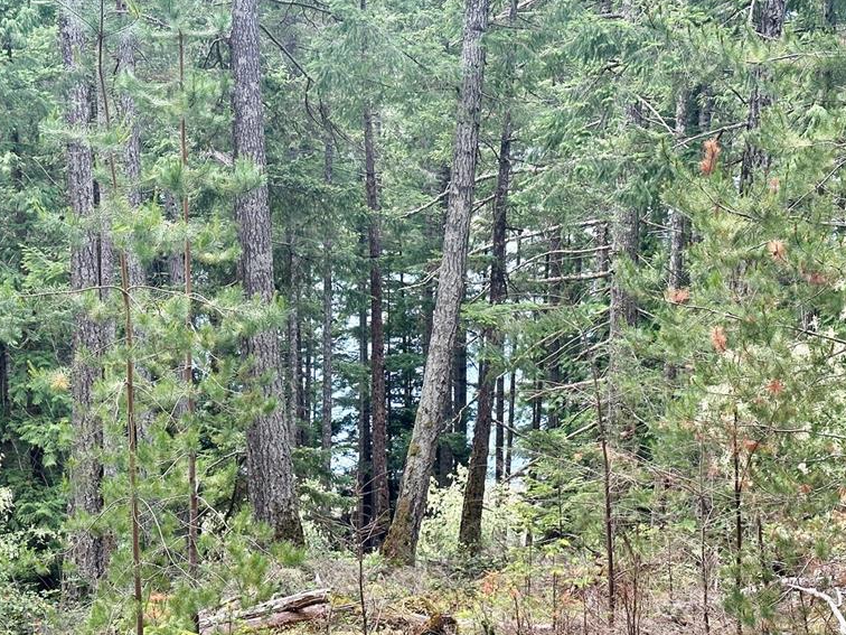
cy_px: 403
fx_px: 1589
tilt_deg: -13.9
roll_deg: -0.5
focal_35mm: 65
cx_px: 474
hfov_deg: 29.8
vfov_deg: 22.5
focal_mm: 6.86
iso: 64
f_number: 1.78
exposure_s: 1/262
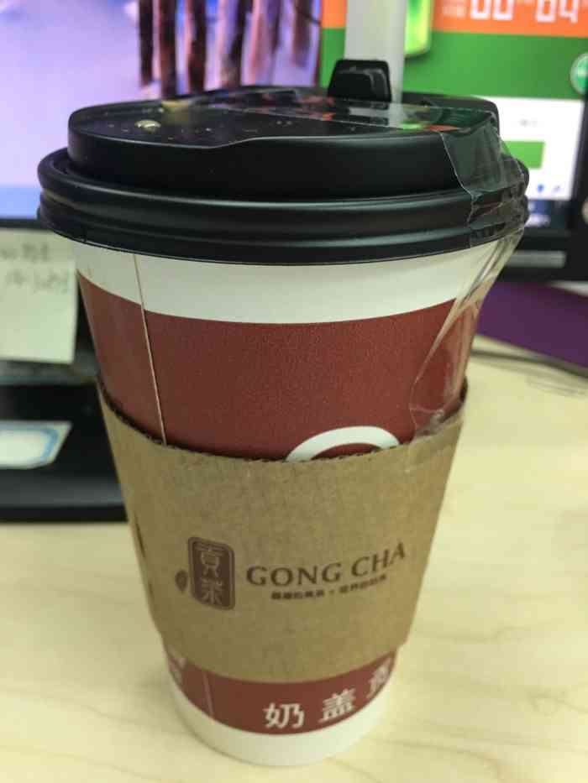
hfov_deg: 48.2
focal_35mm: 29
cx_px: 294
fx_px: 657
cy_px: 392
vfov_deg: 61.7
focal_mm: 4.15
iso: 80
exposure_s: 1/10
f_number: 2.2
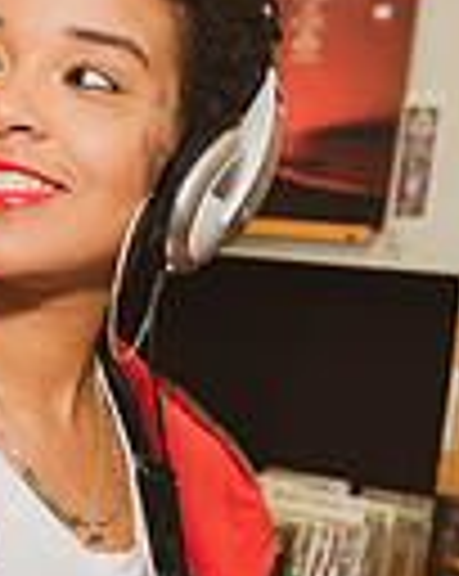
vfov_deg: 18.3
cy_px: 601
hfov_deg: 15.0
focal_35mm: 102
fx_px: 1736
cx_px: 158
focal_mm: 24
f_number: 2.8
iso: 640
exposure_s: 1/320
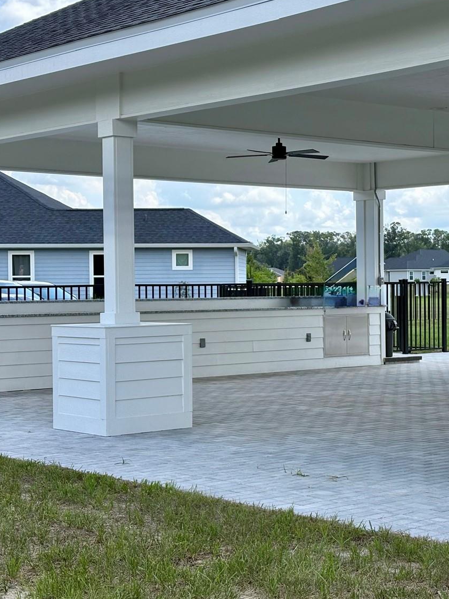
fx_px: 1280
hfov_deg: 19.7
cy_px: 289
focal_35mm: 74
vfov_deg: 26.3
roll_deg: +0.1
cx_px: 346
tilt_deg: -0.3
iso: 50
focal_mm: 5.96
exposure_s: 1/1901
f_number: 1.6
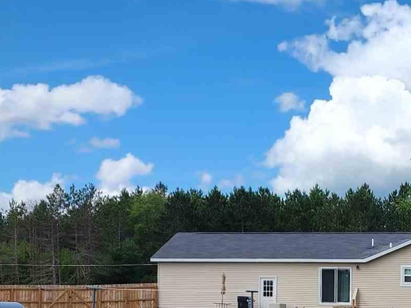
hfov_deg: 21.9
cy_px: 259
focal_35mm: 89
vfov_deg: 16.4
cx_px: 300
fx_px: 1056
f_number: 1.8
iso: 12
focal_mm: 6.4
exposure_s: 1/1255
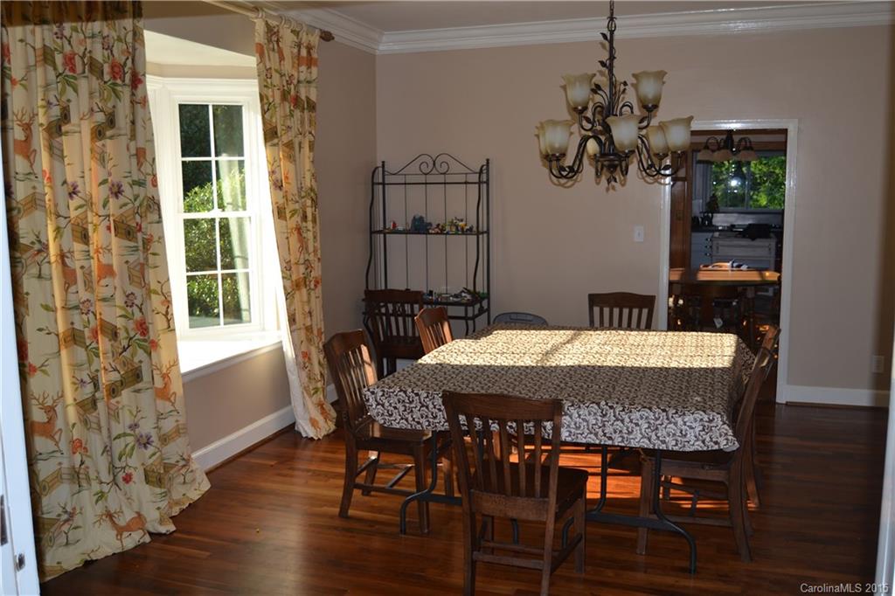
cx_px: 448
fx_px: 820
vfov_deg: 39.9
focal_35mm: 33
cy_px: 298
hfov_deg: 57.2
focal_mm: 22
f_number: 4
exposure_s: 1/125
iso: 125
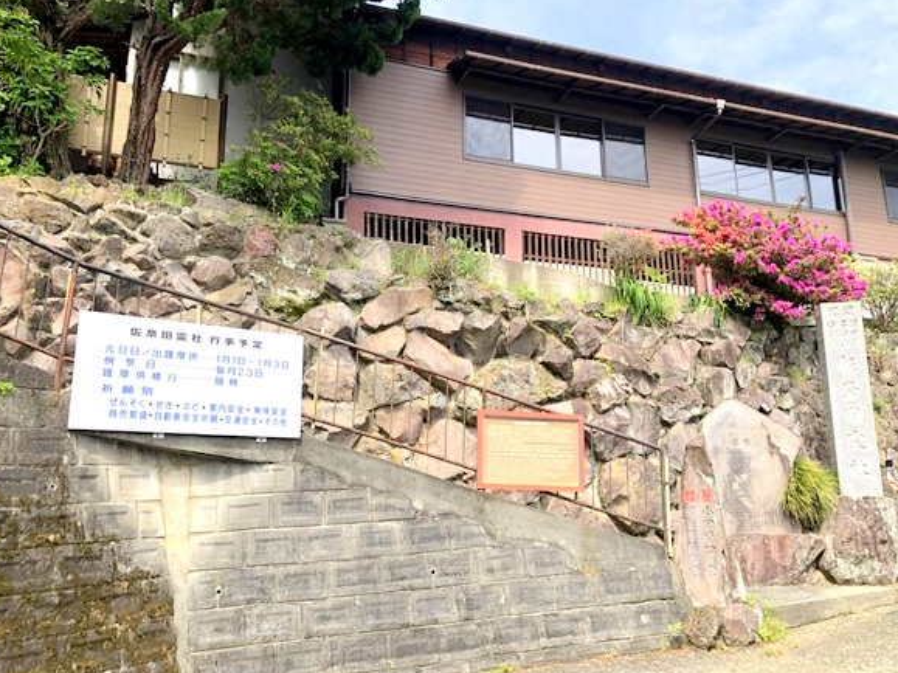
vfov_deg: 48.2
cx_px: 447
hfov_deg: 61.7
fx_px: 752
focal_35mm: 29
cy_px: 340
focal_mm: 3.99
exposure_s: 1/813
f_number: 1.8
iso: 20
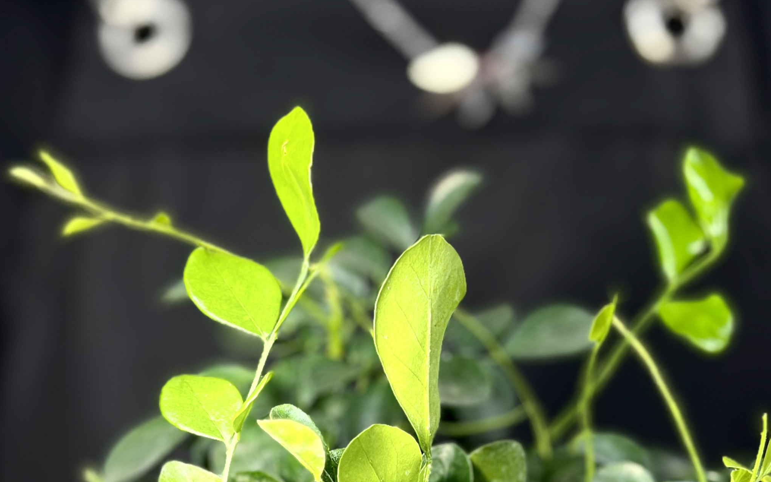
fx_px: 2122
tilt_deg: -19.3
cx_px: 397
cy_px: 655
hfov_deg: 20.6
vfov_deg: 12.5
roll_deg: -0.2
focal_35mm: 101
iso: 64
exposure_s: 1/100
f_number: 1.78
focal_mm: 6.76
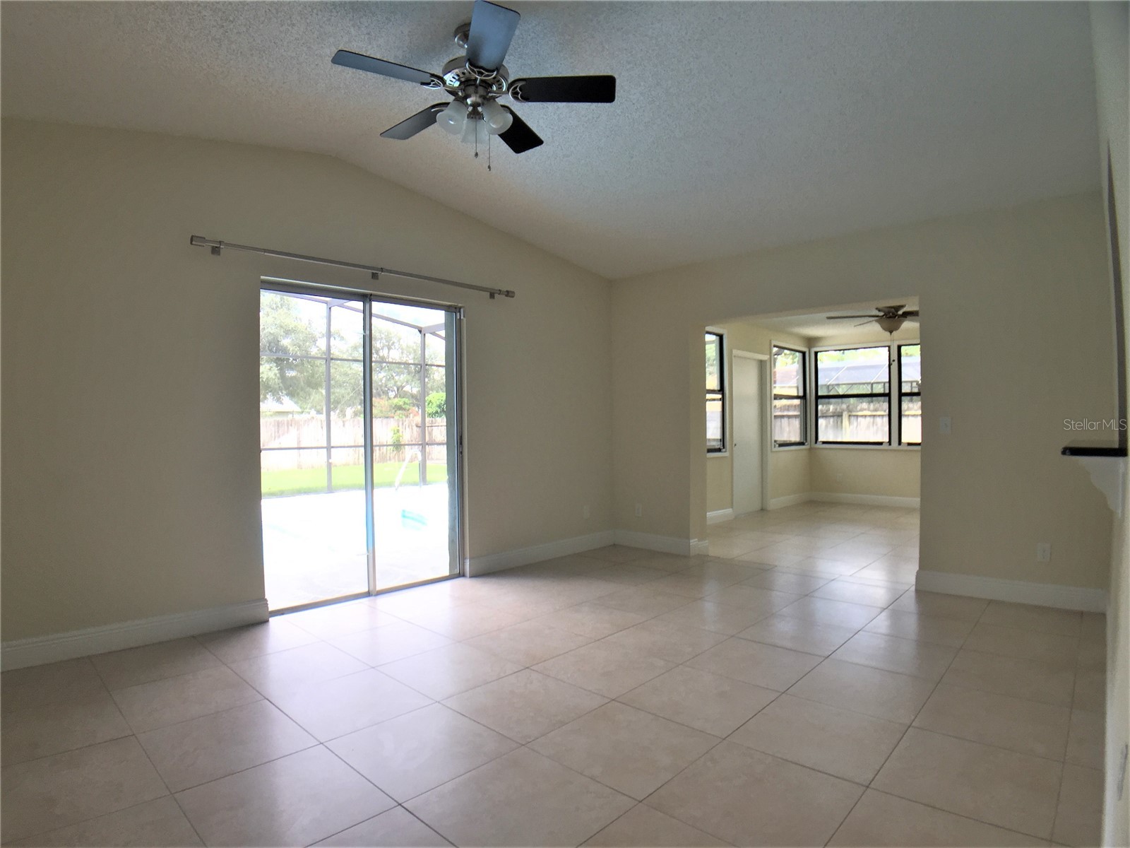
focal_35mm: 29
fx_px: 947
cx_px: 565
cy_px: 424
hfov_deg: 61.7
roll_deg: +0.5
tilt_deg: -1.5
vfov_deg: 48.2
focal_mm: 4.15
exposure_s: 1/120
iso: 32
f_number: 2.2
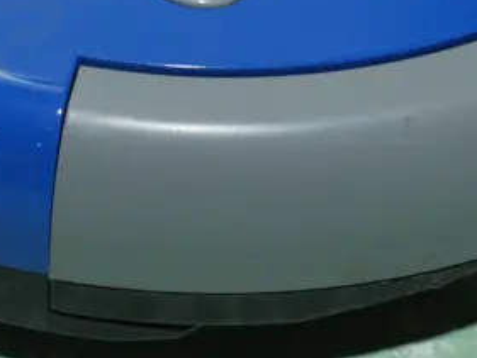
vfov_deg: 6.5
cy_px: -103
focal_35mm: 226
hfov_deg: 8.8
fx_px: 3116
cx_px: 165
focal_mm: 31
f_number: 5.4
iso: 320
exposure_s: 1/80
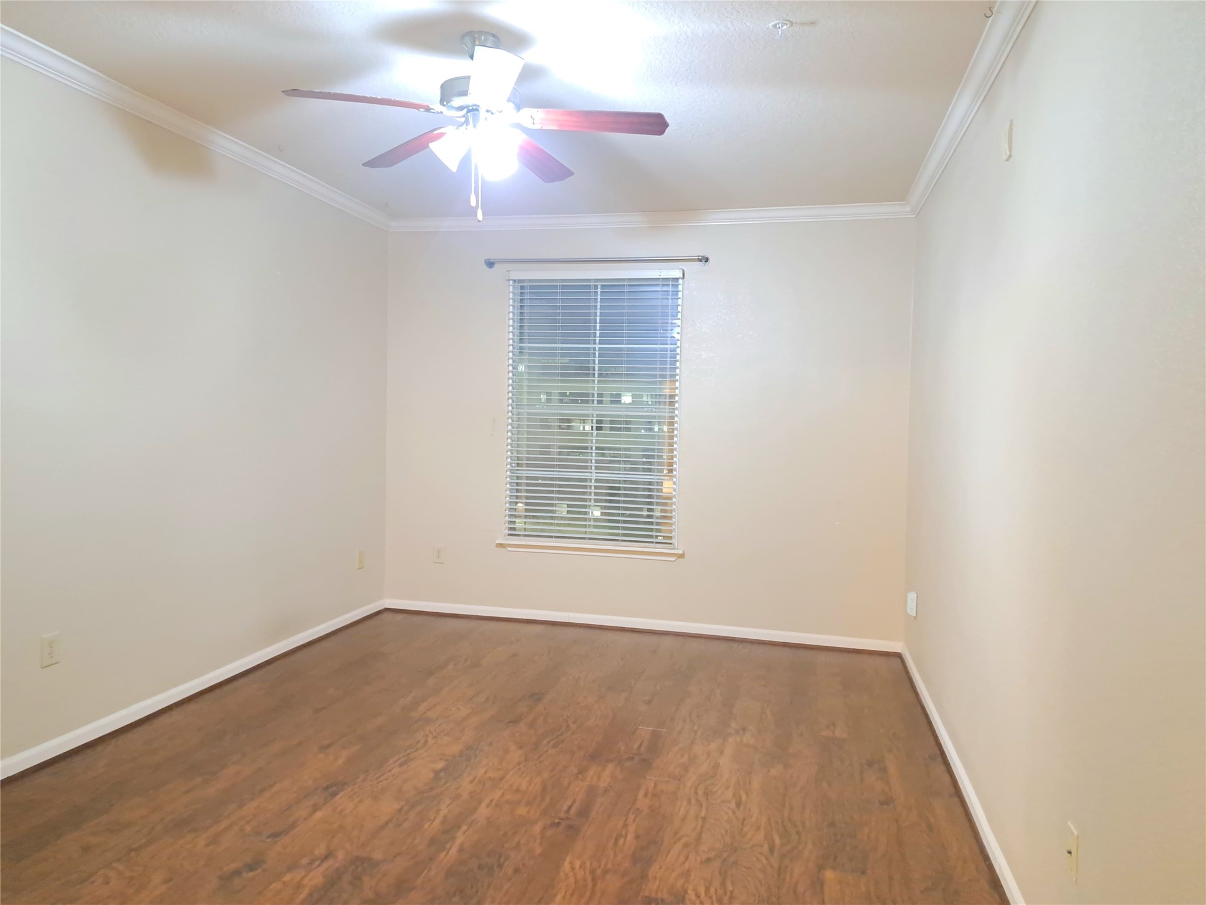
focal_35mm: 24
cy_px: 452
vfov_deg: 56.8
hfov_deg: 71.6
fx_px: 836
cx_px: 603
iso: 1600
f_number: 1.8
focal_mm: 5.23
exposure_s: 1/20
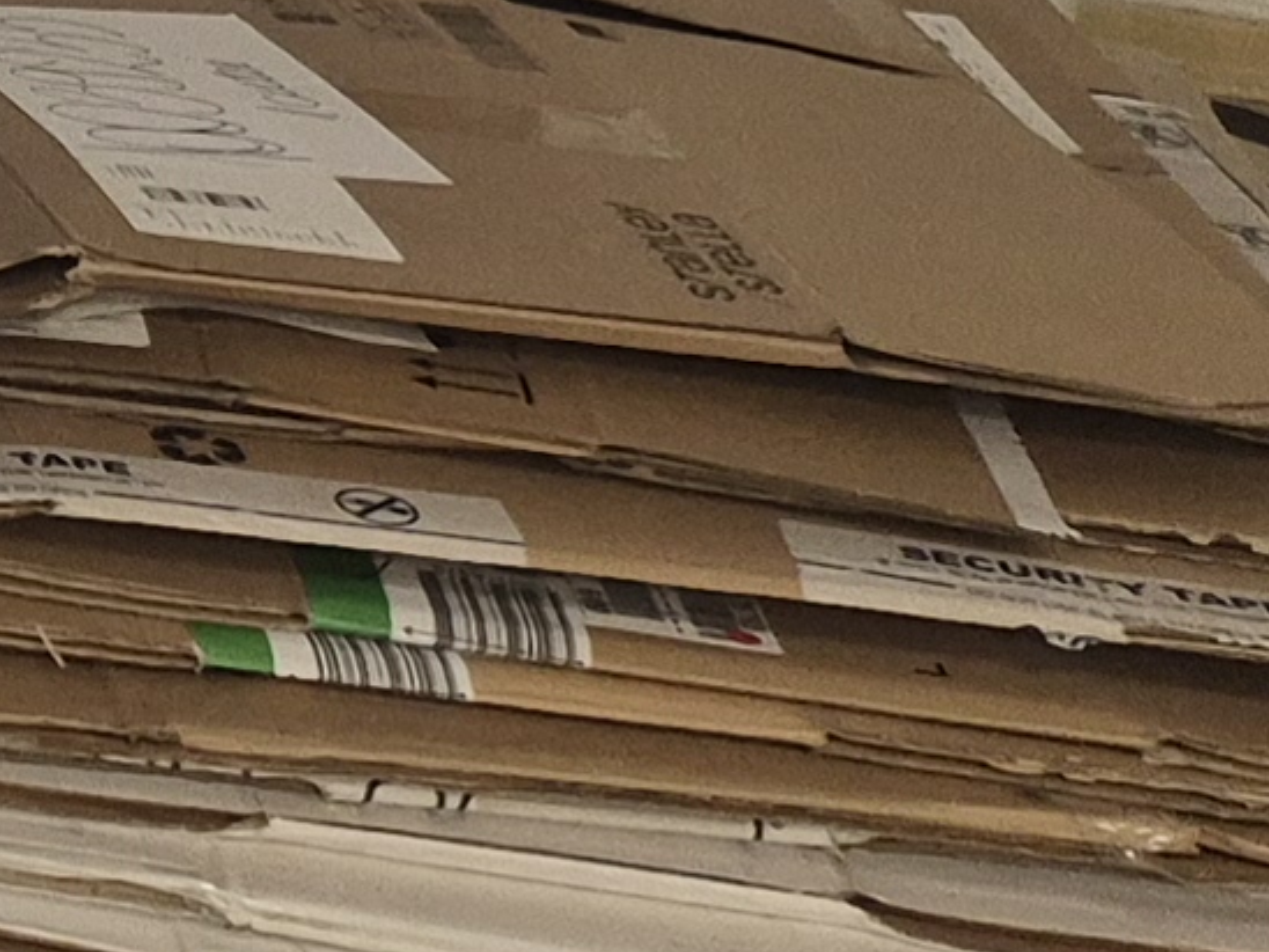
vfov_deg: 8.5
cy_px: -841
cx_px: -3214
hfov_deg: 8.5
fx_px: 6159
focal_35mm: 168
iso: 125
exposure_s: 1/100
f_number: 1.8
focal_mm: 5.4
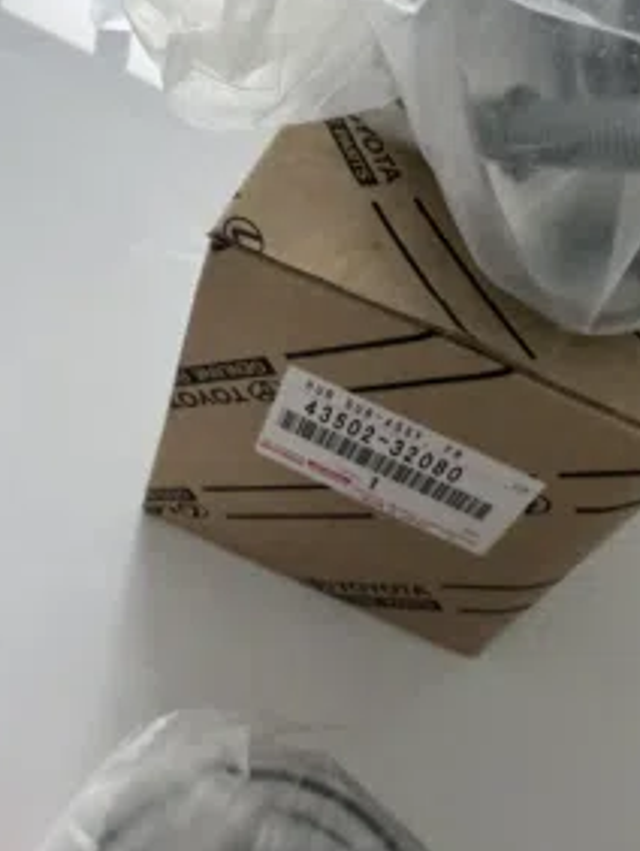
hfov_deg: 41.7
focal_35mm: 34
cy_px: 287
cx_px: 377
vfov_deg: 52.9
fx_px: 837
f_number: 2.2
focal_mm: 2.22
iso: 320
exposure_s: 1/121
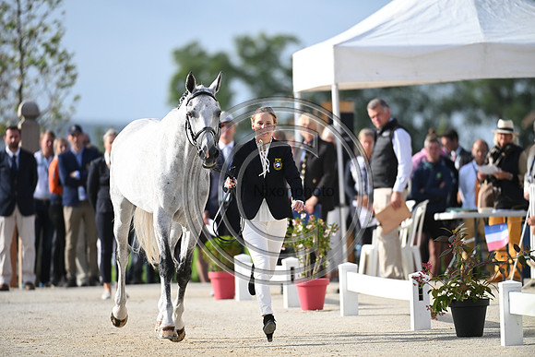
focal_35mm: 360
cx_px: 268
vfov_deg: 3.8
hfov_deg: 5.7
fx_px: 5351
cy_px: 178
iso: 450
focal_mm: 360
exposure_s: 1/1600
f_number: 5
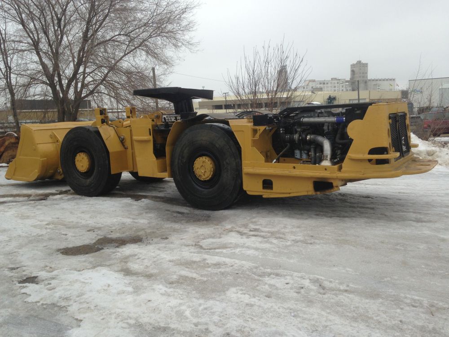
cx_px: 224
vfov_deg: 42.9
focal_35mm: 33
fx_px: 428
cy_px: 168
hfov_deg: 55.4
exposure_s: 1/951
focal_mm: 4.13
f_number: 2.4
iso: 50
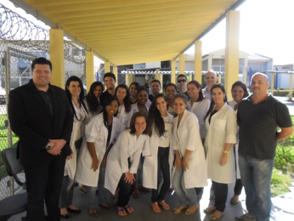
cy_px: 110
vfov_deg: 51.4
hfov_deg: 65.3
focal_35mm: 27
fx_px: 229
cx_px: 147
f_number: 3.5
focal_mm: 4.9
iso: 80
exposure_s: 1/139
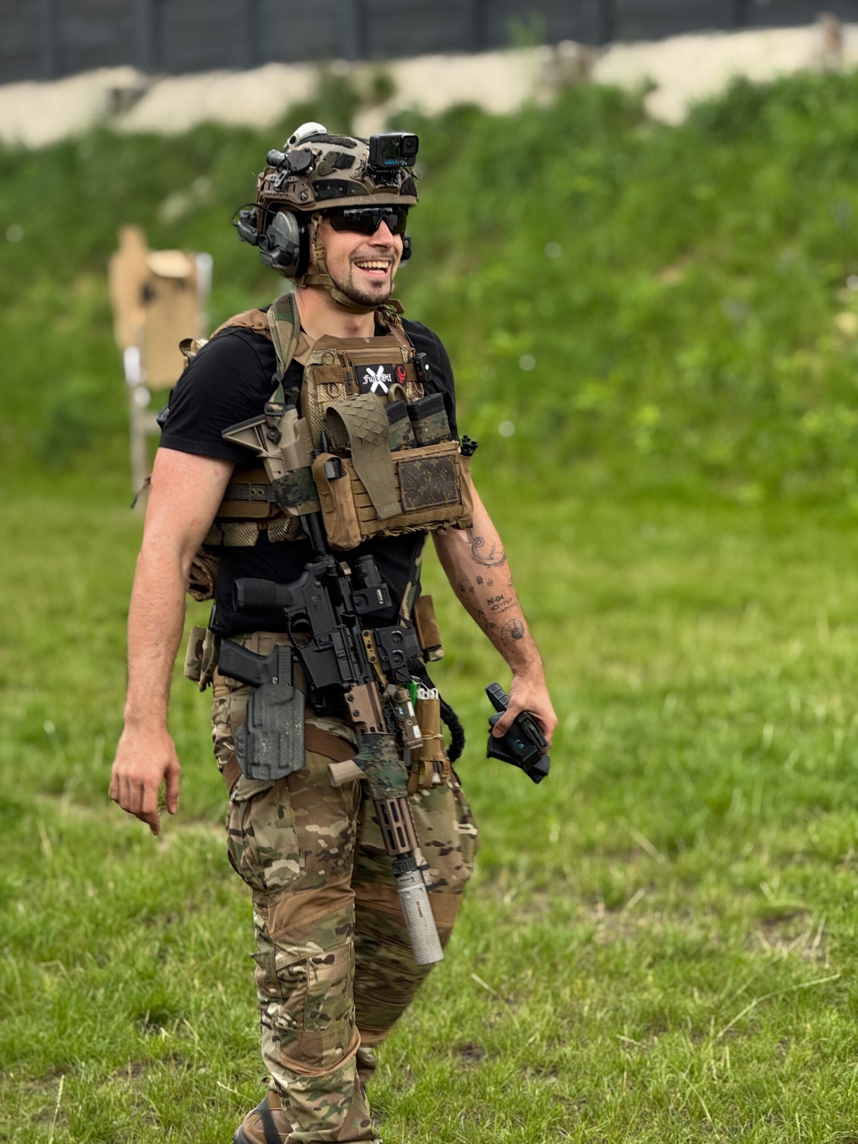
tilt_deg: -3.1
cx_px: 429
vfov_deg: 16.4
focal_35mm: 120
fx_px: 3966
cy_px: 572
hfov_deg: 12.3
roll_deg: -1.5
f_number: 2.8
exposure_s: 1/197
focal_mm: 15.66
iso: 50
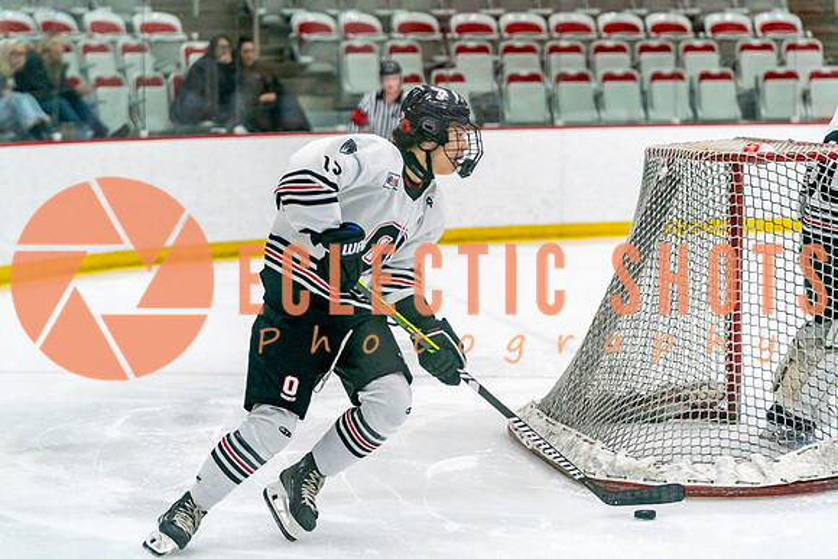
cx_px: 399
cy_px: 245
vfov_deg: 12.2
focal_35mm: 112
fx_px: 2618
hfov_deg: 18.2
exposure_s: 1/1250
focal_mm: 100
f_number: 2.8
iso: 3200
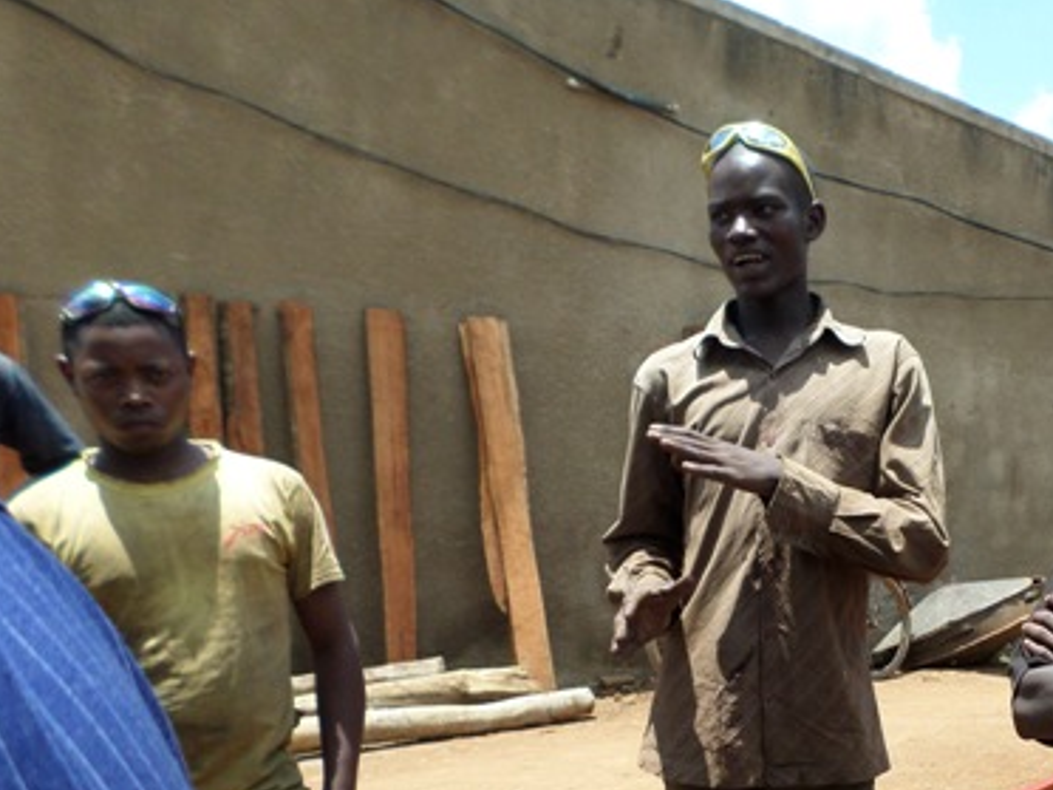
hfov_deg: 41.4
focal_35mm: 43
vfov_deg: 32.3
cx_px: 886
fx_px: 1308
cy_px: 671
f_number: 2.5
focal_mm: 4.5
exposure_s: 1/750
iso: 80
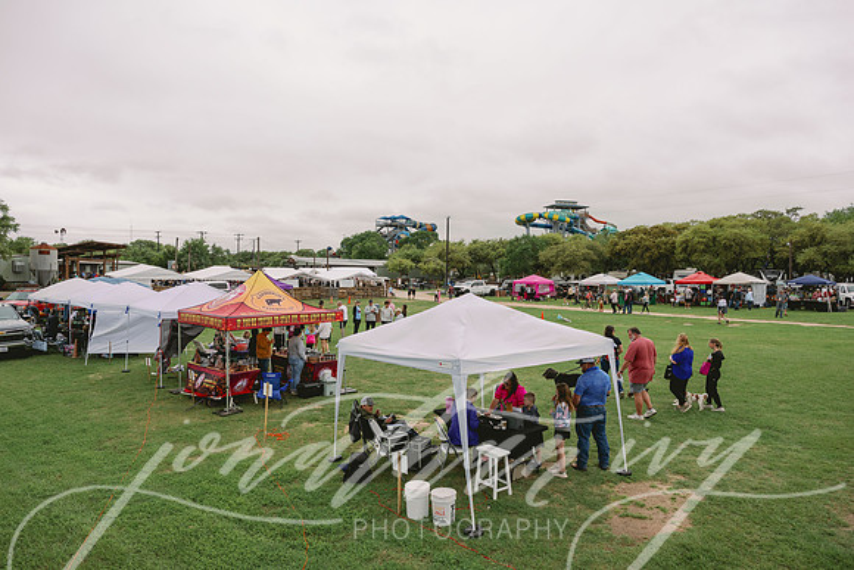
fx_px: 569
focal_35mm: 24
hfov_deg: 73.7
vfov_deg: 53.2
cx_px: 427
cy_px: 285
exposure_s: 1/640
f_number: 7.1
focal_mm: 24
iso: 250
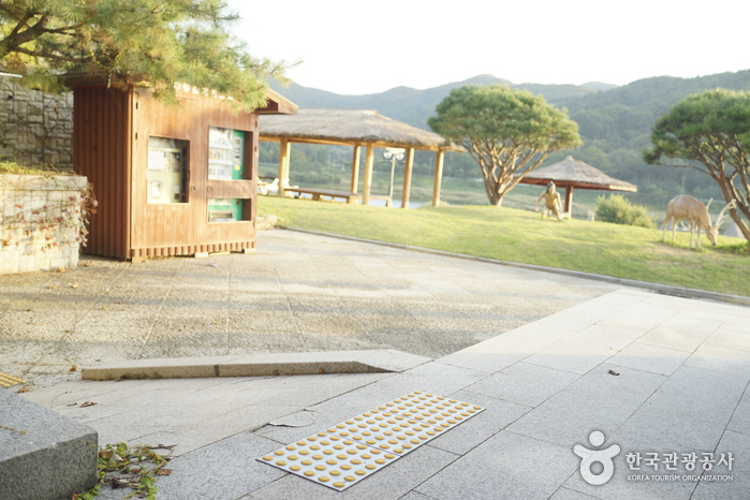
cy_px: 250
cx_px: 375
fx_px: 729
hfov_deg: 54.4
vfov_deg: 37.9
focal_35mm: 35
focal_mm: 35
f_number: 3.5
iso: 200
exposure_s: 1/100
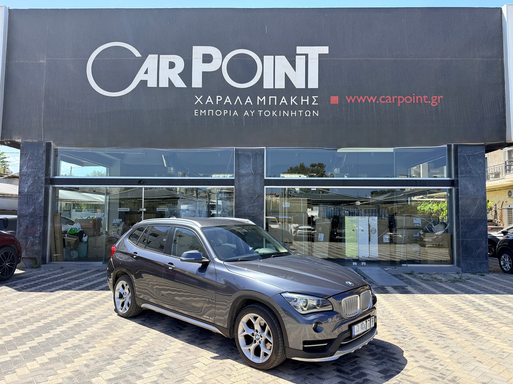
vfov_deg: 56.8
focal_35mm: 24
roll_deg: -0.3
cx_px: 256
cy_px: 192
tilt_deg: +4.2
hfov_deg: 71.6
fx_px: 356
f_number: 1.78
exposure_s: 1/2370
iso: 100
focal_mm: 6.76
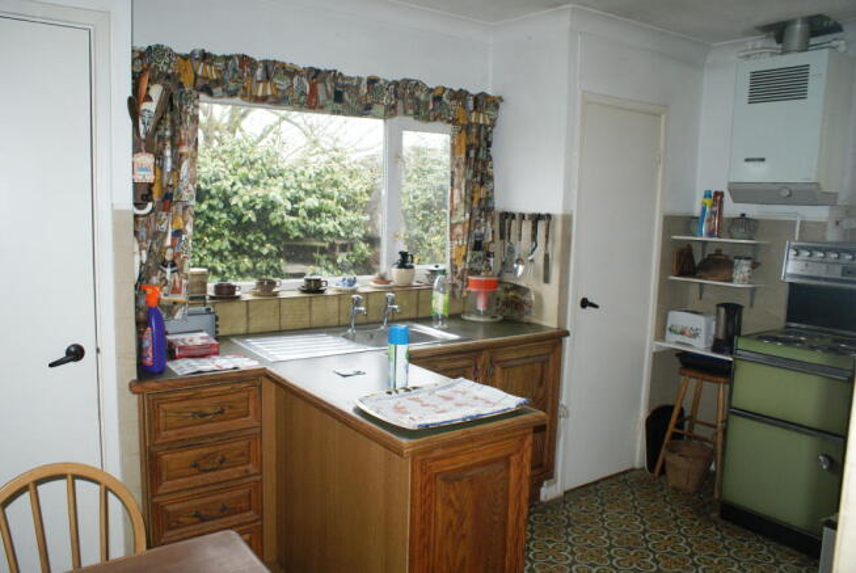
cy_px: 286
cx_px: 428
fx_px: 643
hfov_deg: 67.3
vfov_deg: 48.0
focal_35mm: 27
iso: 400
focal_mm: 18
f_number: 5.6
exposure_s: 1/60
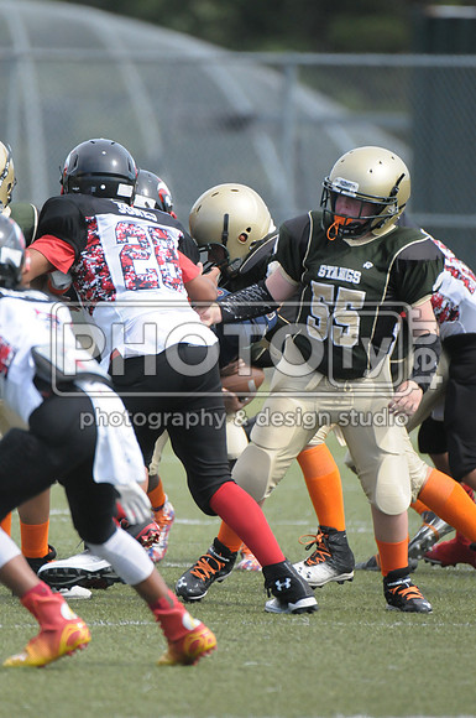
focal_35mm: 600
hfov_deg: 2.3
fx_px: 11935
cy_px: 359
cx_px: 238
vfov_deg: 3.4
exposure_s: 1/5000
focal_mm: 400
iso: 1600
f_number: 4
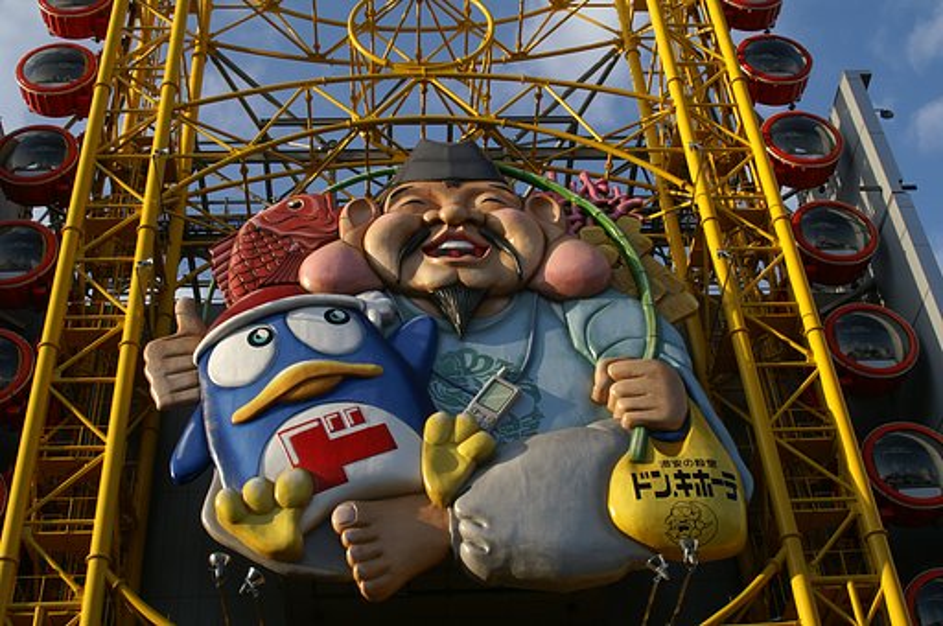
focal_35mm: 45
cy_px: 313
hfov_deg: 43.7
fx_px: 1177
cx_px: 472
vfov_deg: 29.8
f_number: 10
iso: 200
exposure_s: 1/250
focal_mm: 30
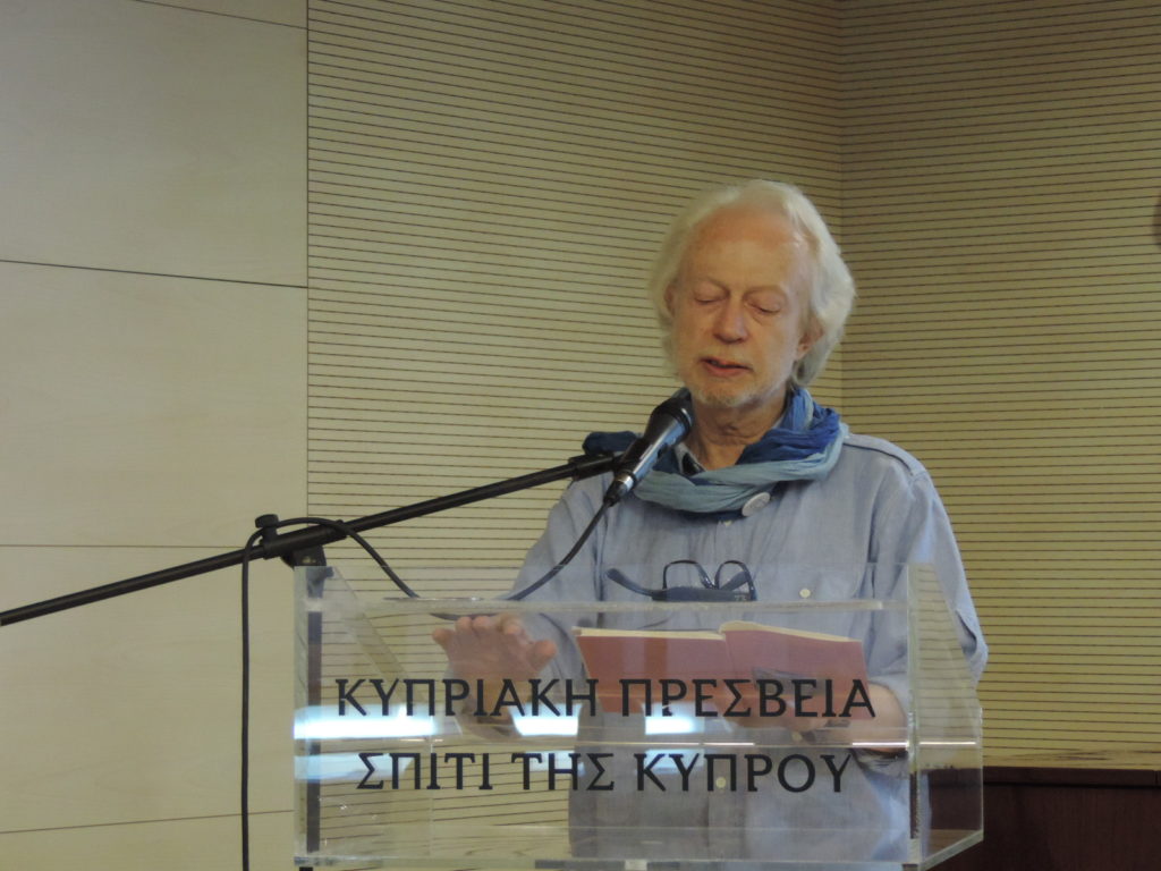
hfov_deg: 16.4
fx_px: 4025
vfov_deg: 12.3
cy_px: 436
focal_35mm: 120
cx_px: 580
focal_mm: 21.4
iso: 800
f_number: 4.2
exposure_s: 1/25
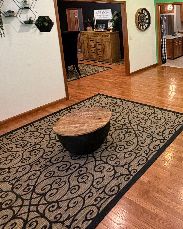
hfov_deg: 42.9
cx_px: 176
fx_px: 203
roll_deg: +1.6
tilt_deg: -9.4
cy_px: 53
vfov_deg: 55.5
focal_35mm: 30
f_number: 2.2
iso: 400
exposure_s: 1/60
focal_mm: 2.22
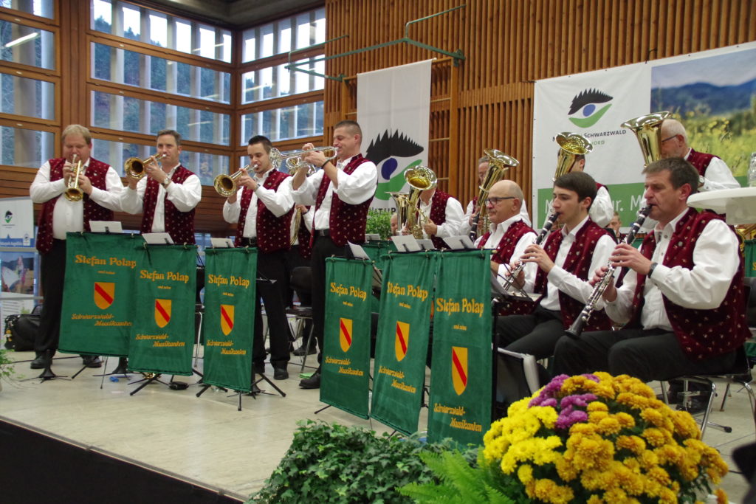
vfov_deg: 34.2
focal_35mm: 39
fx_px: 819
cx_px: 378
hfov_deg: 49.5
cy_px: 252
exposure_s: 1/50
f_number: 4
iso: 3200
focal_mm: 26
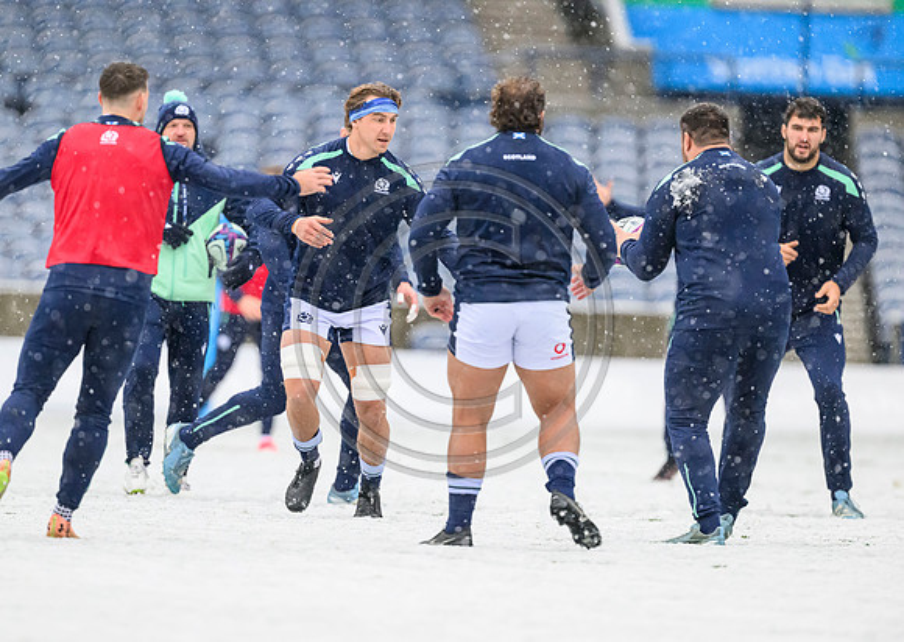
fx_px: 11288
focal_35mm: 440
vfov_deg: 3.3
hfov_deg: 4.6
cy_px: 338
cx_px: 396
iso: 8000
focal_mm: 400
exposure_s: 1/1250
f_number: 3.5
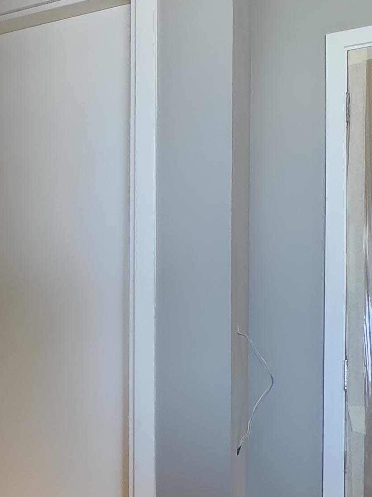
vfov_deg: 36.6
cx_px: -95
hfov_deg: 25.2
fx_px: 731
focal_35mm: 51
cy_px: 377
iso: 160
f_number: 2.2
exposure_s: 1/60
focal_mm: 2.22
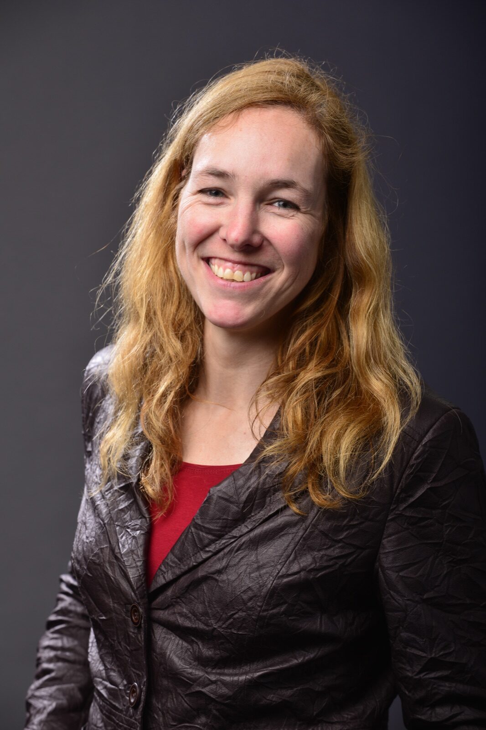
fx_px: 2431
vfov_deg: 17.1
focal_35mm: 120
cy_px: 365
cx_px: 243
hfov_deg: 11.4
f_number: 6.3
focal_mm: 120
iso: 100
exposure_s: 1/200
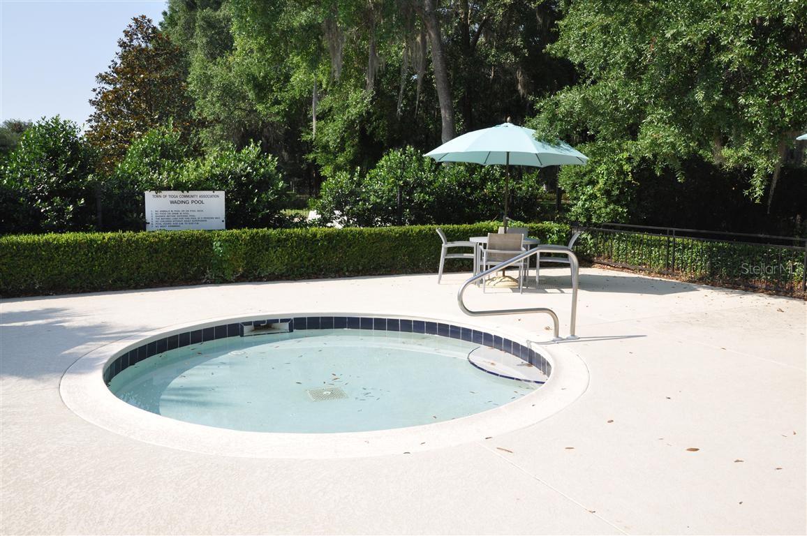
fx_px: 605
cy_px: 268
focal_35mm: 27
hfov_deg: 67.4
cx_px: 404
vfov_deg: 47.8
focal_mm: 18
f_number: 13
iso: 200
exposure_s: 1/200
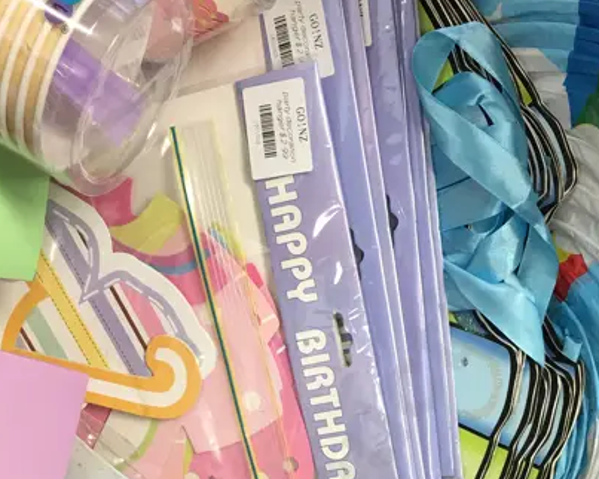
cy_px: 546
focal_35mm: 72
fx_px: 1276
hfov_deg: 26.4
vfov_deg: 20.1
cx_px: 294
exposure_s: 1/17
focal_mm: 4.15
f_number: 2.2
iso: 32
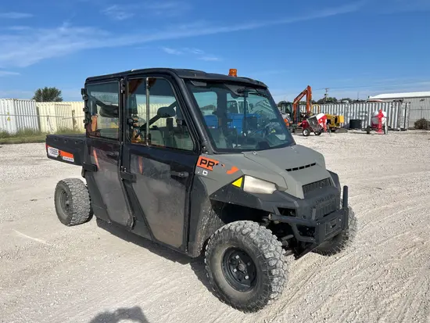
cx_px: 215
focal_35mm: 26
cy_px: 162
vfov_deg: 53.1
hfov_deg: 67.3
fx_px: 323
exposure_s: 1/5319
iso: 50
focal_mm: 5.7
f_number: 1.5
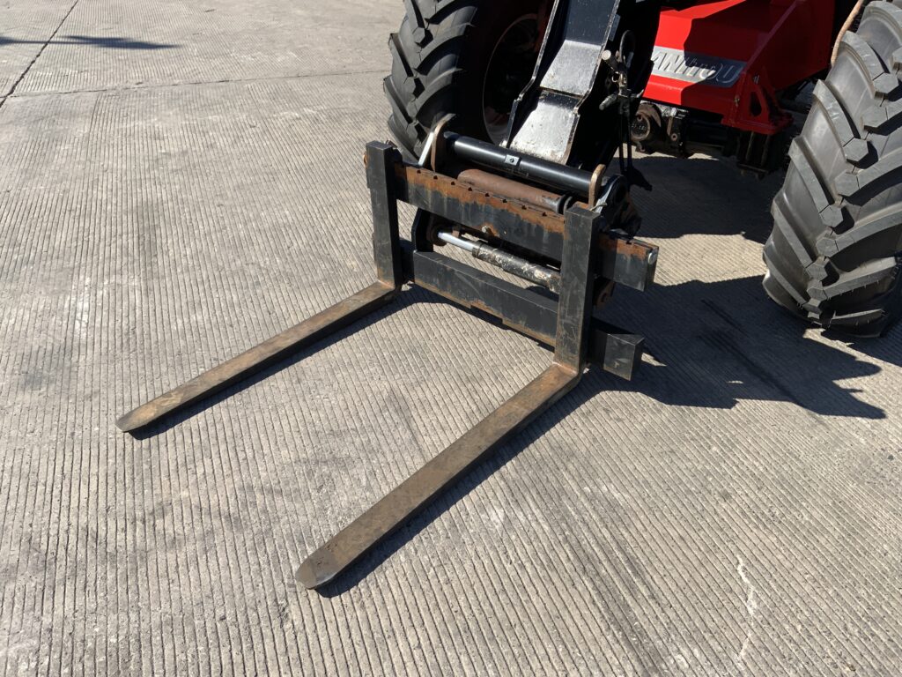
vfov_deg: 48.2
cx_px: 451
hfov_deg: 61.7
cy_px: 338
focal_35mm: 29
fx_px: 756
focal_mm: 3
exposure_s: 1/1311
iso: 16
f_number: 1.8
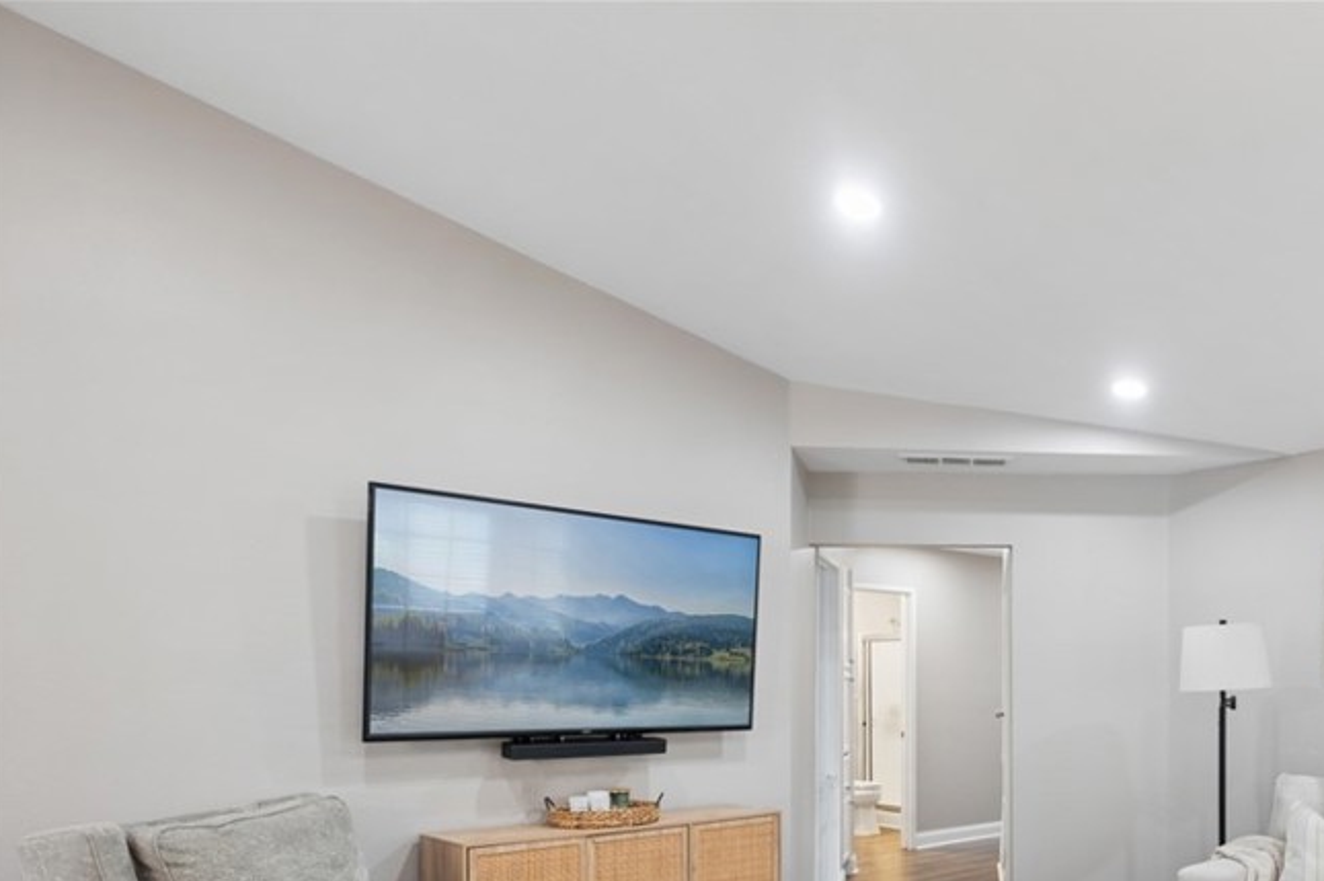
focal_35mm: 27
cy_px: 697
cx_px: 1039
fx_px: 992
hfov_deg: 62.4
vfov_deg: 45.6
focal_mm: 17
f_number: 9
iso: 100
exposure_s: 1/1.67
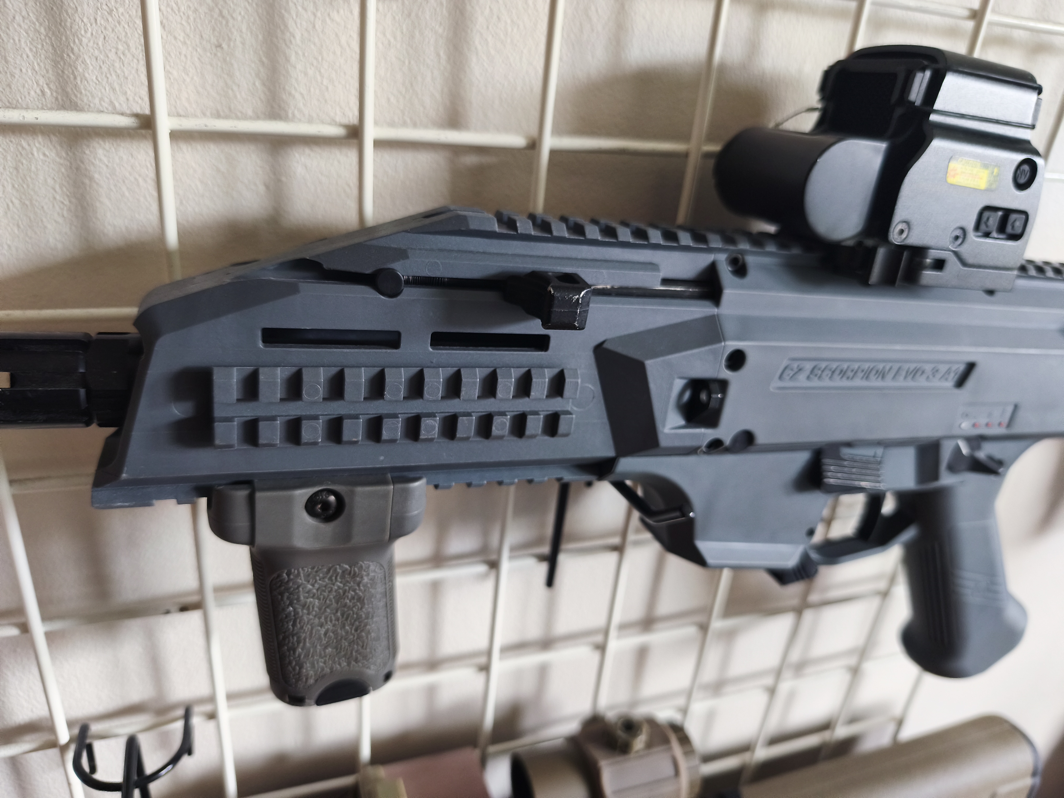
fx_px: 707
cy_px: 399
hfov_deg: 73.9
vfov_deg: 58.9
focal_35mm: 23
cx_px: 532
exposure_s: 1/50
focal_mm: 6.18
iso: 1000
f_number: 1.65
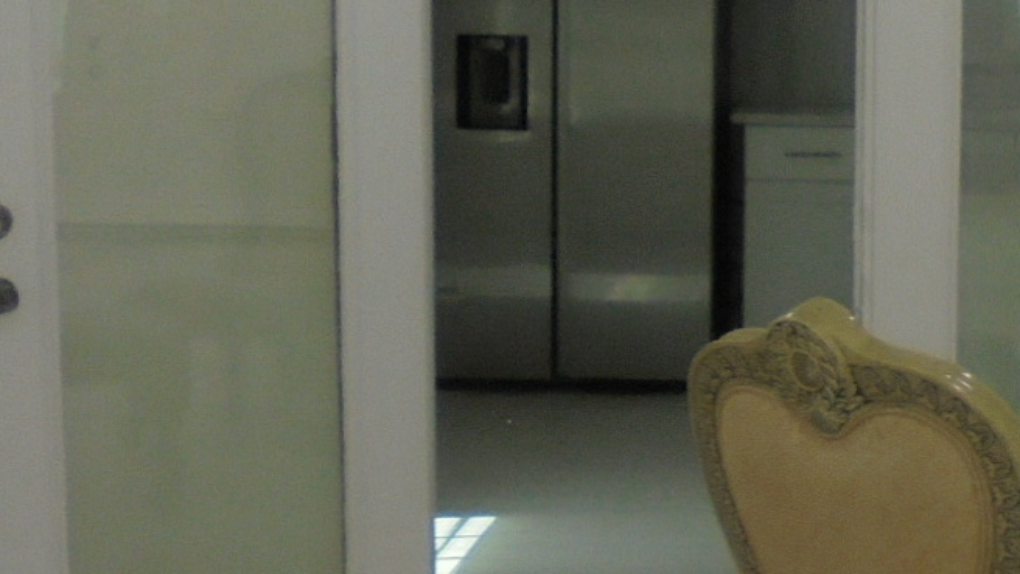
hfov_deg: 17.9
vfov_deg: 10.8
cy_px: 422
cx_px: 1331
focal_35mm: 112
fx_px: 3029
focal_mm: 4.6
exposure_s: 1/50
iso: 100
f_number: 3.5
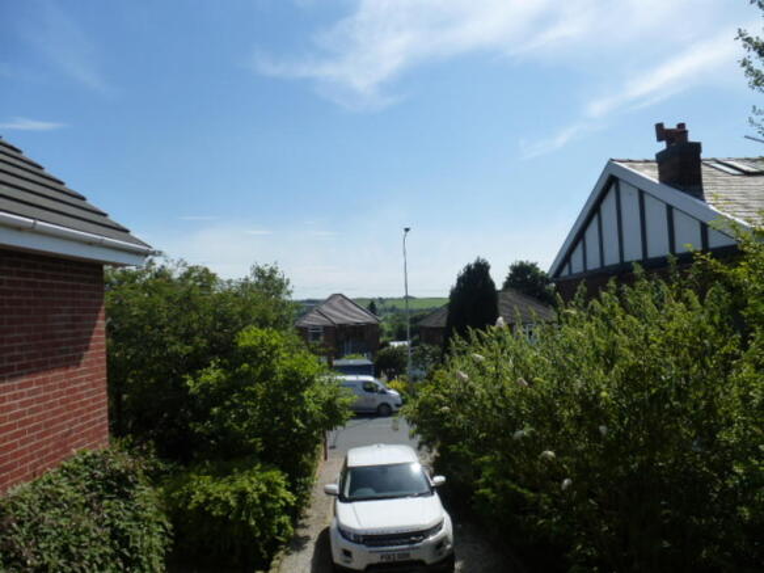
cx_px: 382
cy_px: 286
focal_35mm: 24
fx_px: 530
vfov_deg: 56.8
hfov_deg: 71.6
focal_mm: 4.3
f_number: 4
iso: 160
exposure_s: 1/1300
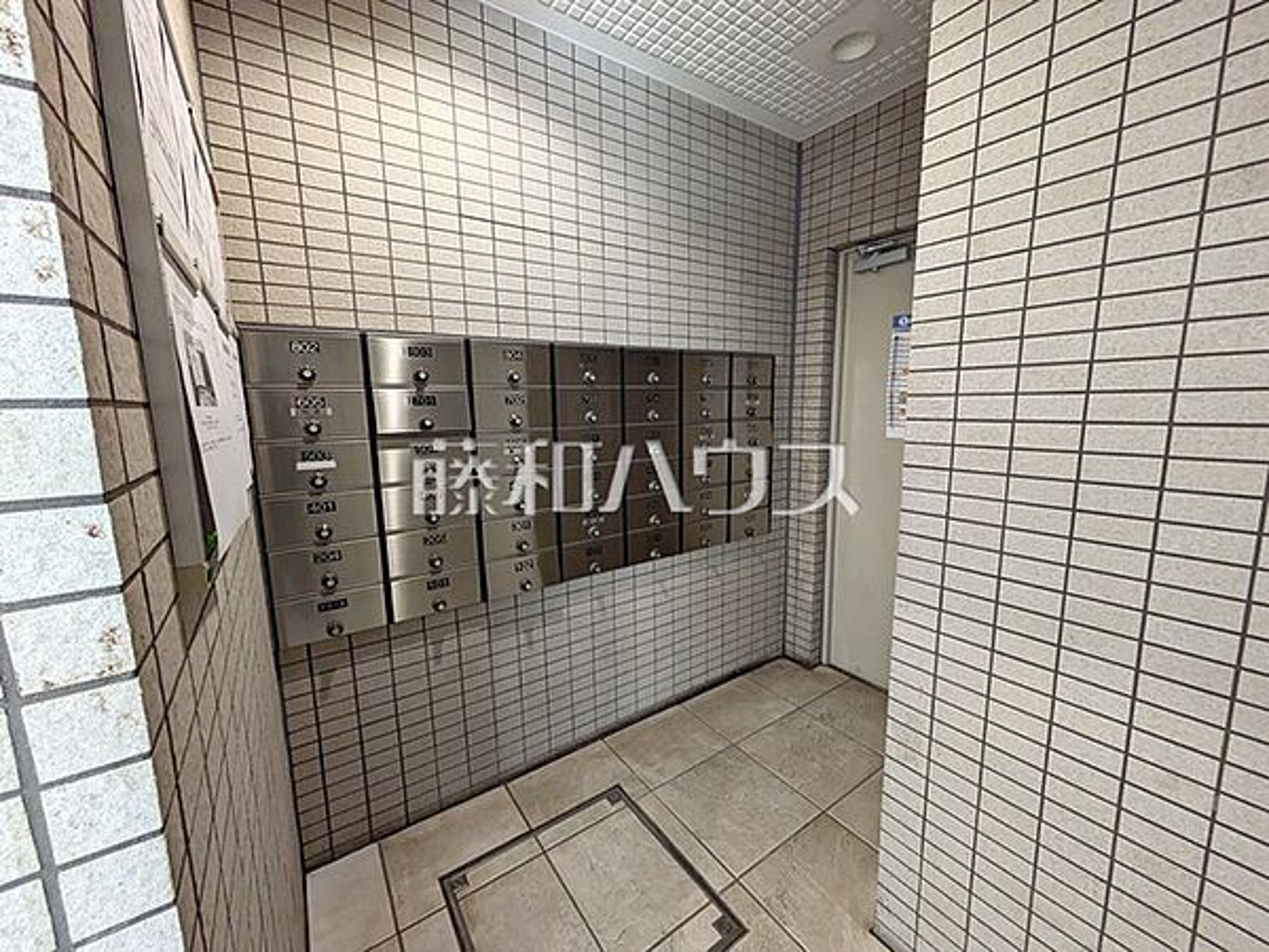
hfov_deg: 102.1
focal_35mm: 14
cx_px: 634
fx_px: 513
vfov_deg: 85.7
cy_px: 476
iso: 52
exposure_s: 1/100
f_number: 2.2
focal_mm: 1.83
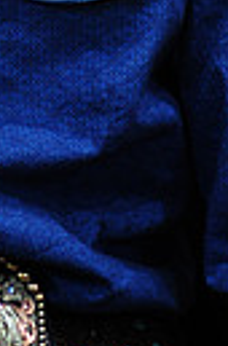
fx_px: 5306
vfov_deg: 3.7
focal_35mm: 554
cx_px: -39
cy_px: -405
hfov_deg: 2.5
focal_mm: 82
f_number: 4
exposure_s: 1/125
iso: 640
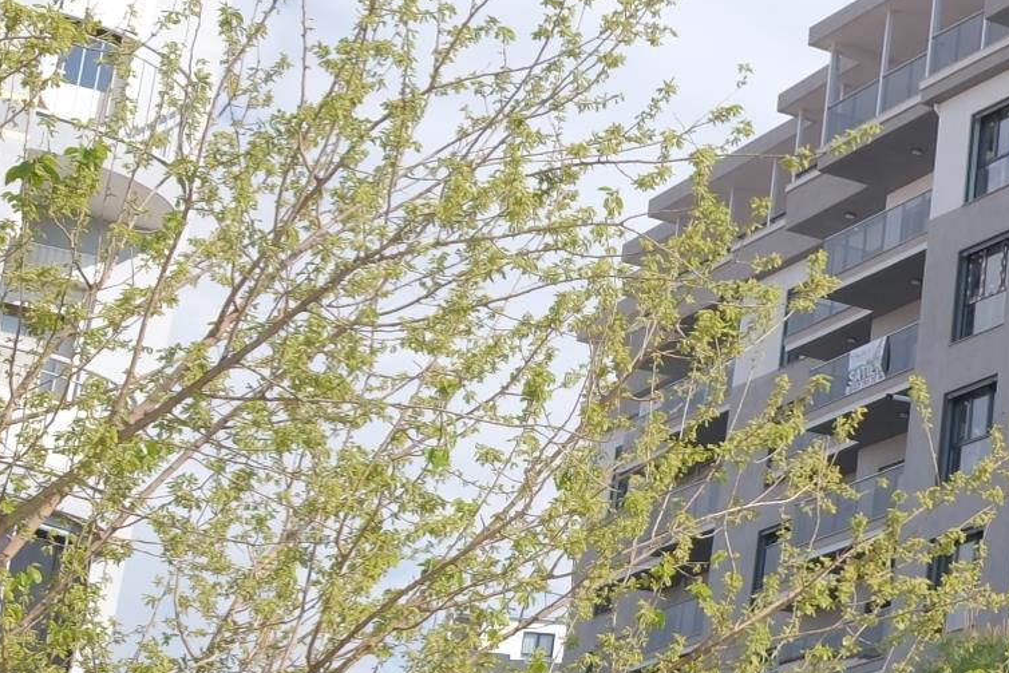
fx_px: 2551
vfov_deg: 15.0
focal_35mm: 91
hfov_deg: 17.6
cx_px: 1869
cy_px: 400
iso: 160
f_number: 5.6
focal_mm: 14.5
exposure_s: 1/450
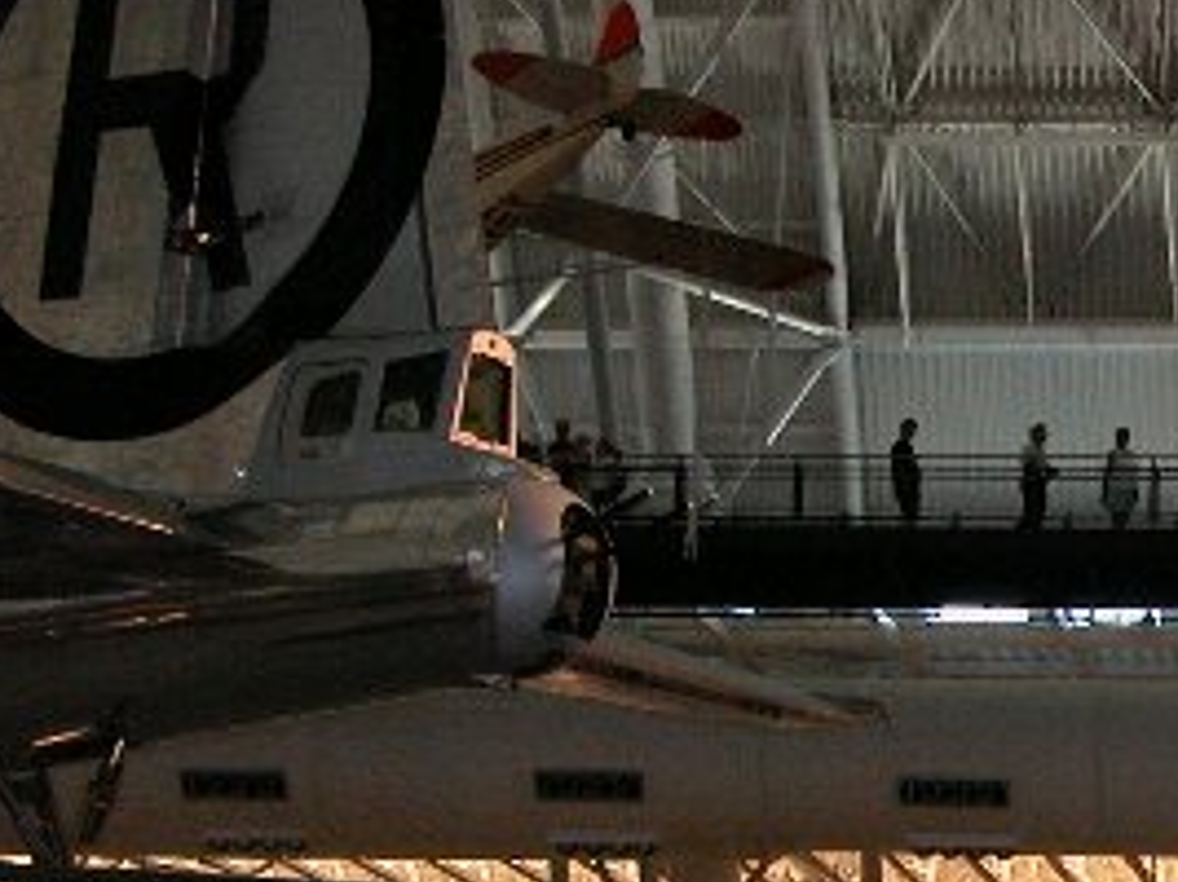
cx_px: 1500
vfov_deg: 13.9
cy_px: 798
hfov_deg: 17.6
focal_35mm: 105
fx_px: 3572
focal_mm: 8.9
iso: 200
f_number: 2.8
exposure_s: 1/60
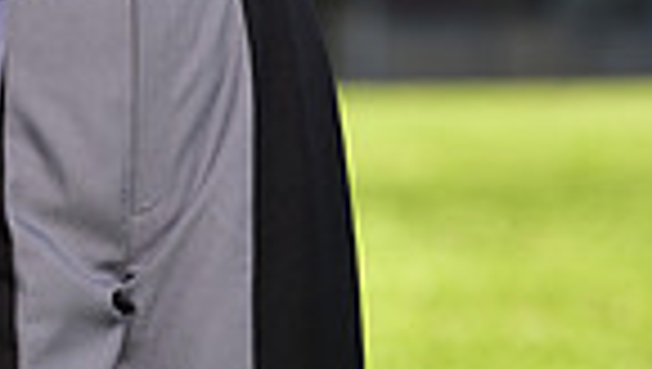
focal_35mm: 713
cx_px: -52
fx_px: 12343
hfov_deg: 3.0
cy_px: -238
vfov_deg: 1.7
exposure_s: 1/250
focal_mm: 170
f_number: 5
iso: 80
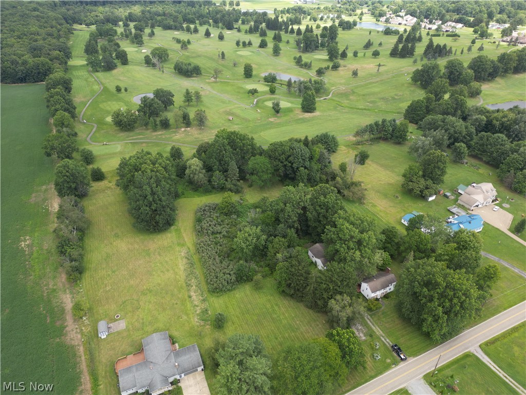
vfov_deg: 56.8
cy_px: 198
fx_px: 365
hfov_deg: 71.6
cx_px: 263
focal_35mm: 24
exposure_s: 1/725
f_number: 1.7
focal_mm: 6.72
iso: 110
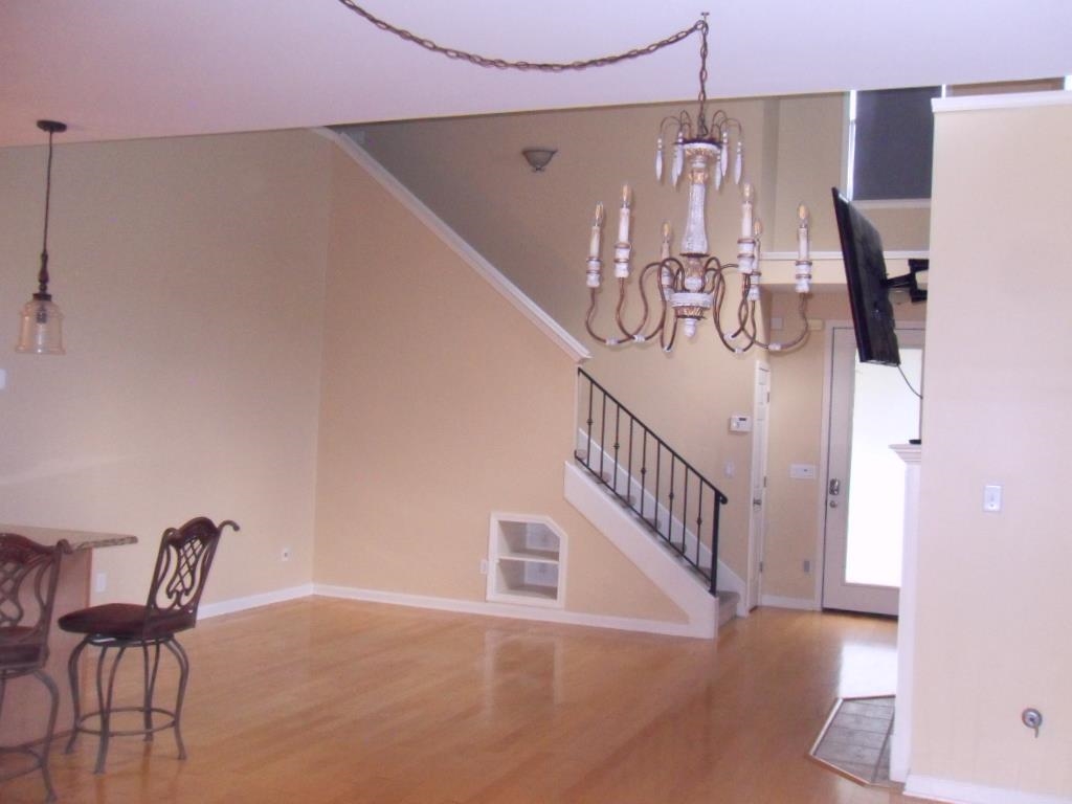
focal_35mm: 35
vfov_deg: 40.7
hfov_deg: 52.6
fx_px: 1084
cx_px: 536
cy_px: 402
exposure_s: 1/45
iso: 640
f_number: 3.5
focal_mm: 6.3
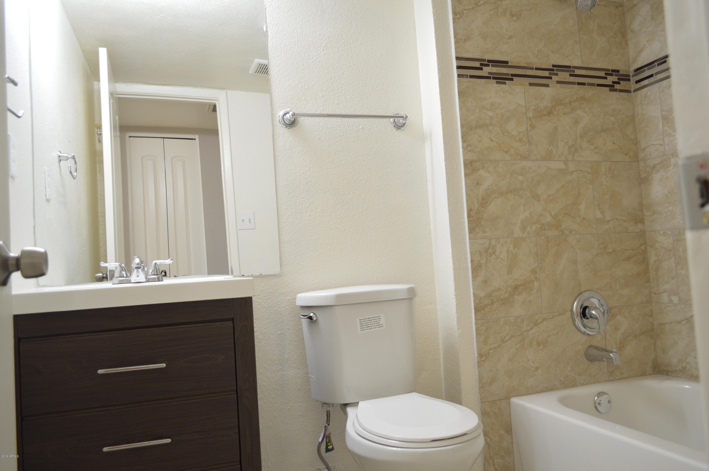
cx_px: 354
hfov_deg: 67.4
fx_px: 531
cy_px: 236
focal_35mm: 27
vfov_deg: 47.8
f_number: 3.5
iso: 400
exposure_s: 1/25
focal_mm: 18
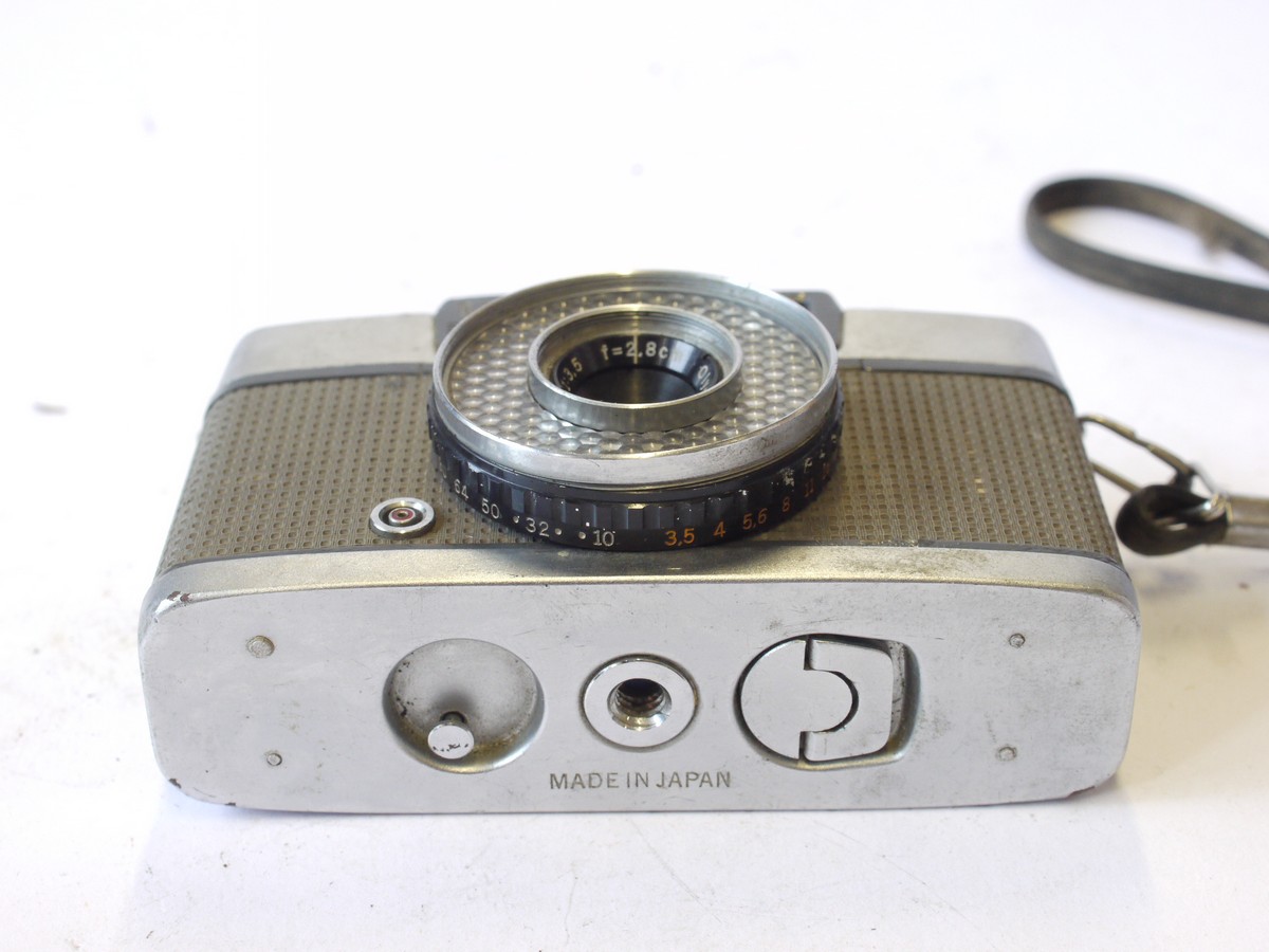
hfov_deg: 32.2
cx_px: 634
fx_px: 2200
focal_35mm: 60
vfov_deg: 24.4
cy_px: 476
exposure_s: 1/60
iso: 800
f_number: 7.1
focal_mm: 30
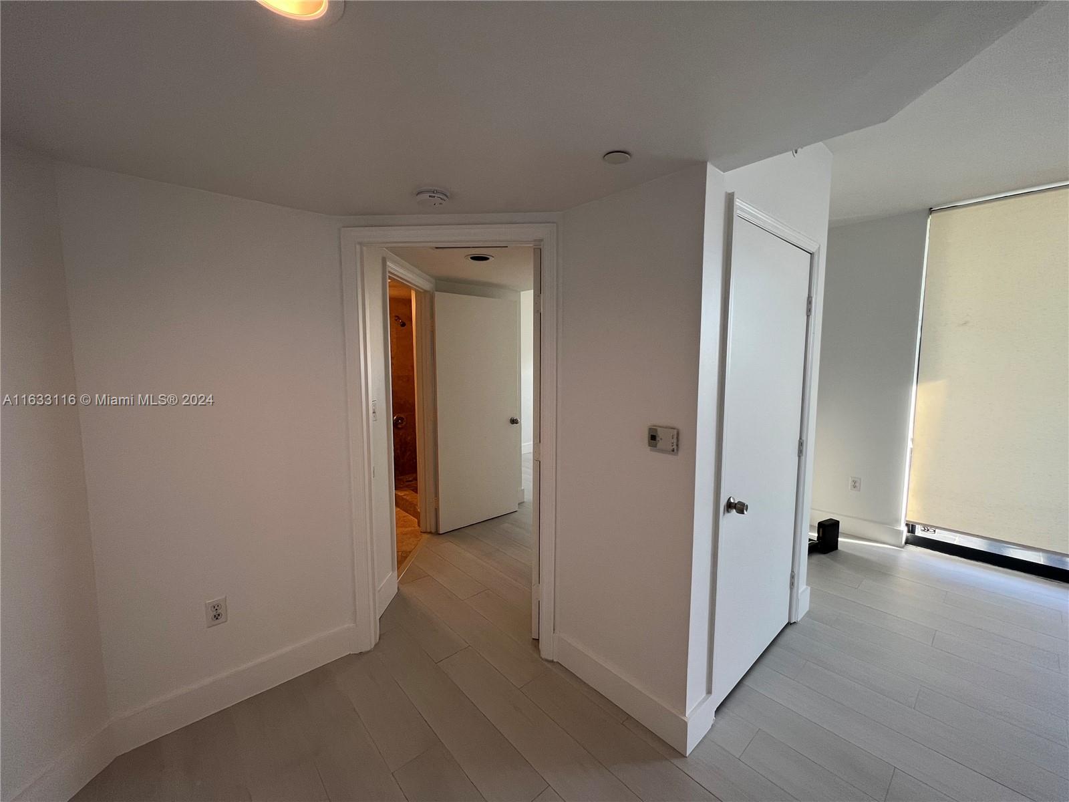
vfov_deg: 89.9
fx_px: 401
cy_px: 401
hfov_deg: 106.2
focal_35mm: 13
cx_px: 534
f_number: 1.8
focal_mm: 1.57
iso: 125
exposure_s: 1/120
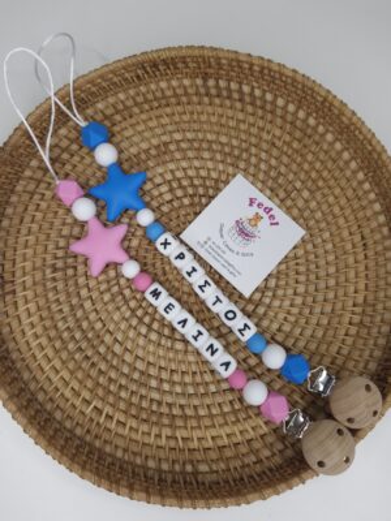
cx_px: 196
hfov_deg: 58.9
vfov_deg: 73.9
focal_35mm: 23
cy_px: 260
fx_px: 346
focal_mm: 5.54
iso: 50
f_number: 1.8
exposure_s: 1/29.1
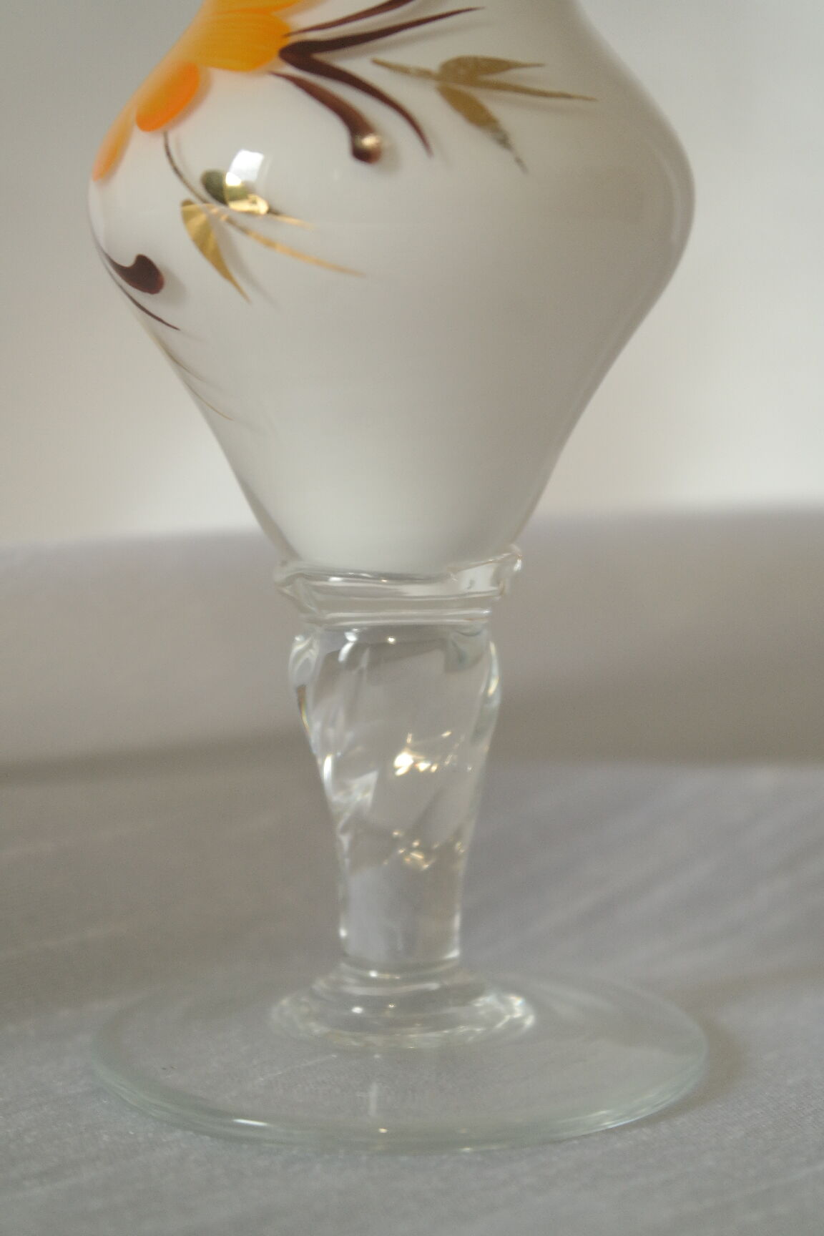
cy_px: 618
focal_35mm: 77
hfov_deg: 17.7
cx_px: 412
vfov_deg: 26.3
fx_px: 2643
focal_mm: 50
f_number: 5.6
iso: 800
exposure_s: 1/30
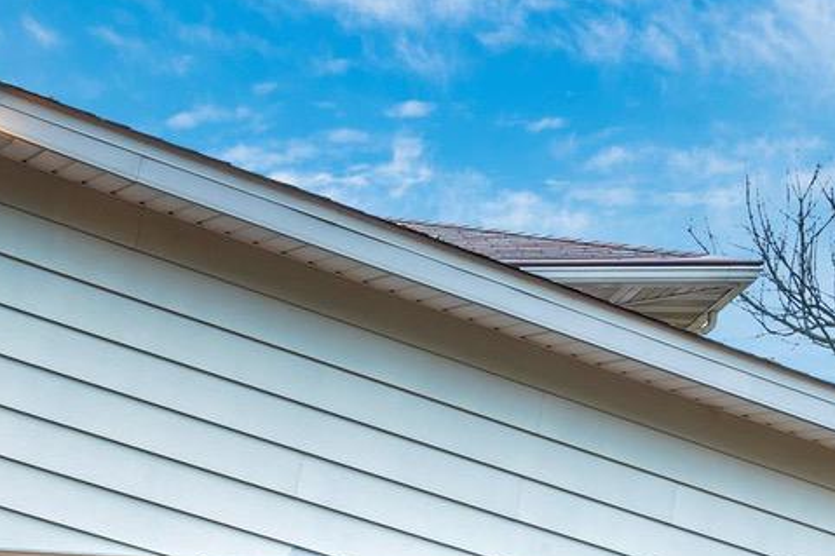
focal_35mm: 96
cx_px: -16
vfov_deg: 13.4
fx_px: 2229
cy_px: 820
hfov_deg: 20.5
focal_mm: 22.5
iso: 100
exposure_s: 1/10
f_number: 6.3
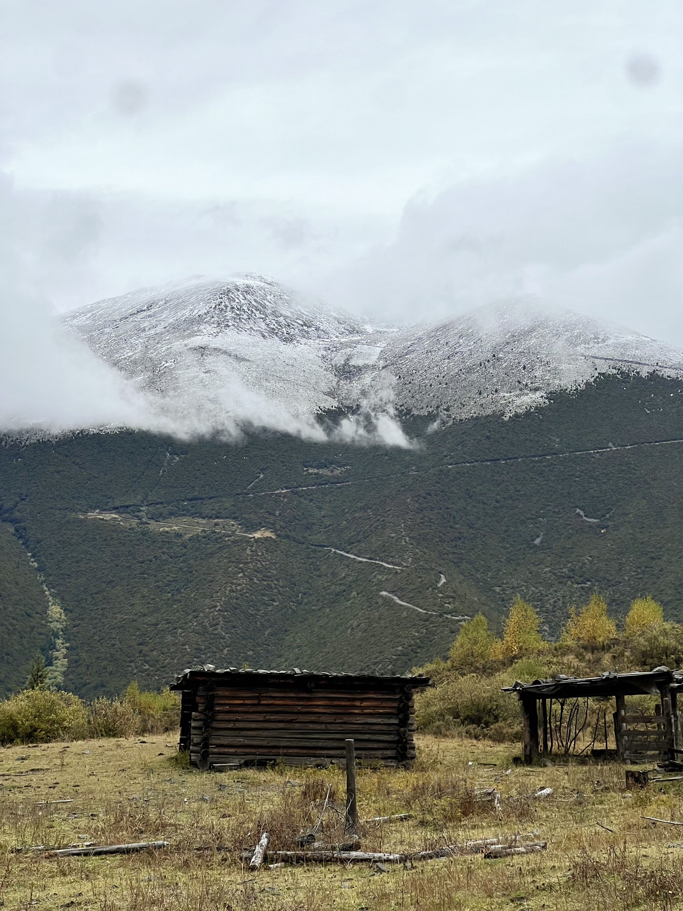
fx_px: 2026
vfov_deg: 25.3
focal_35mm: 77
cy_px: 456
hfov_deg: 19.1
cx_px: 342
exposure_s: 1/1064
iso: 32
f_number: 2.8
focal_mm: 9
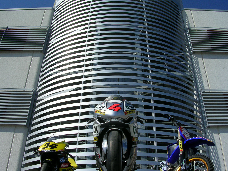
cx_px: 114
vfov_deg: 37.7
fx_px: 250
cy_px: 86
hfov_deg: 49.0
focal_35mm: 38
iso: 50
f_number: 5.6
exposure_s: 1/606
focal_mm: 5.8
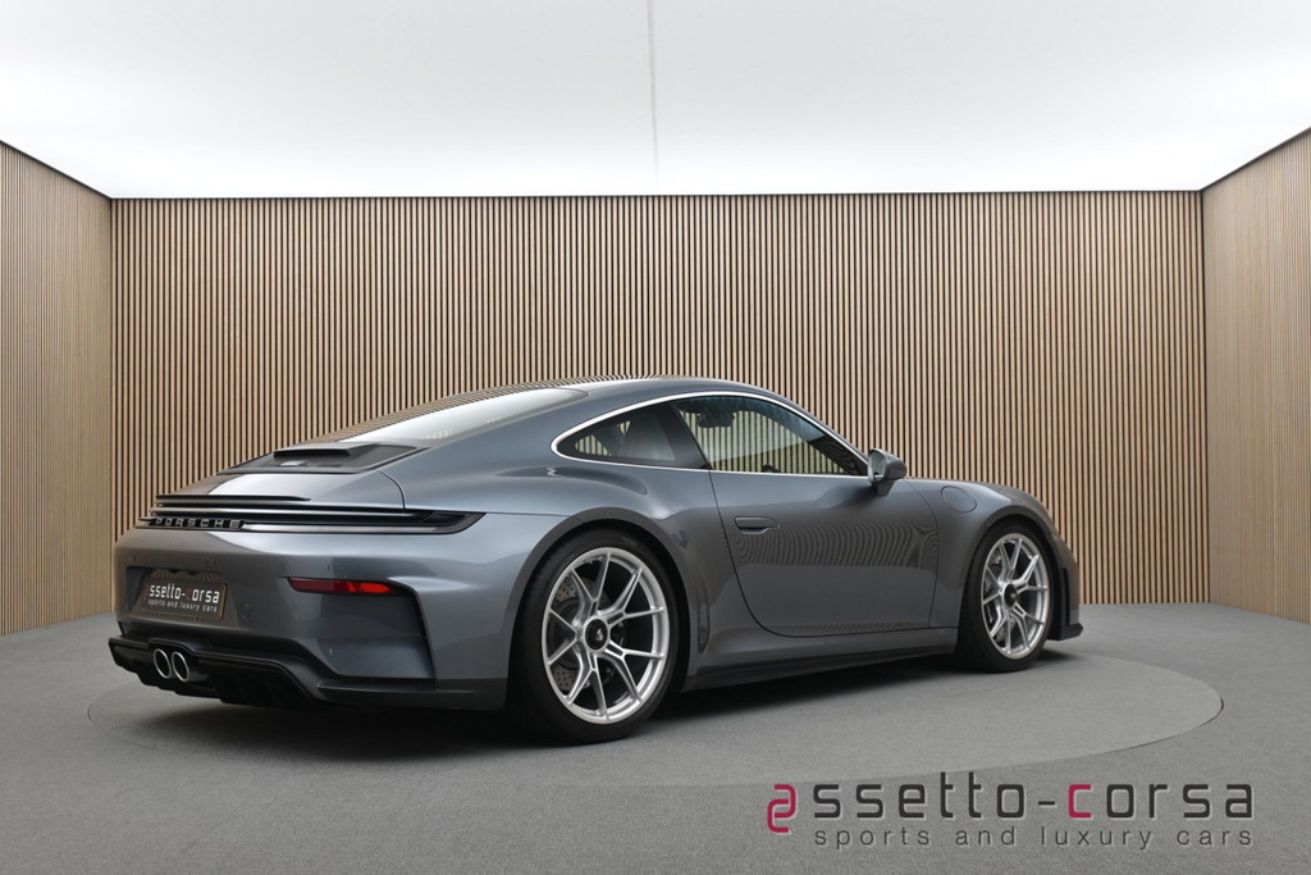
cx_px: 656
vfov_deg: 32.5
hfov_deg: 47.1
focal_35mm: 41
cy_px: 438
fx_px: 1502
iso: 500
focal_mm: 27.5
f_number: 4.5
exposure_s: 1/40
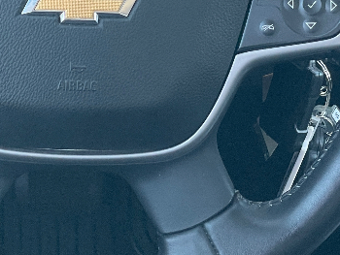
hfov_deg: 12.9
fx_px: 1494
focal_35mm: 152
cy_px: -34
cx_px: 71
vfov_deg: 9.7
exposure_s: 1/99
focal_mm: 6
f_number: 2
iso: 64
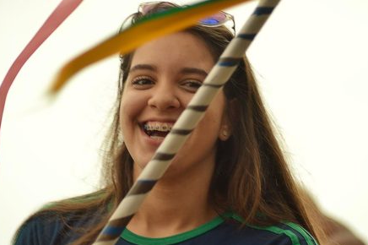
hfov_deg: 8.5
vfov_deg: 5.7
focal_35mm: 241
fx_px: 2462
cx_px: 186
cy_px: 118
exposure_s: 1/200
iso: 200
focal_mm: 150
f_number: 5
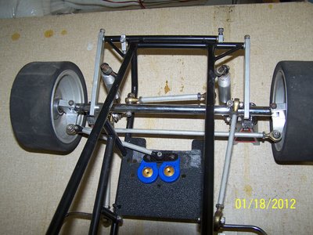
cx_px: 156
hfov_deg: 49.0
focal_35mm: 38
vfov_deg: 37.7
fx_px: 344
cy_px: 118
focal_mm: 6.3
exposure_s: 1/60
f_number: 2.8
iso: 80
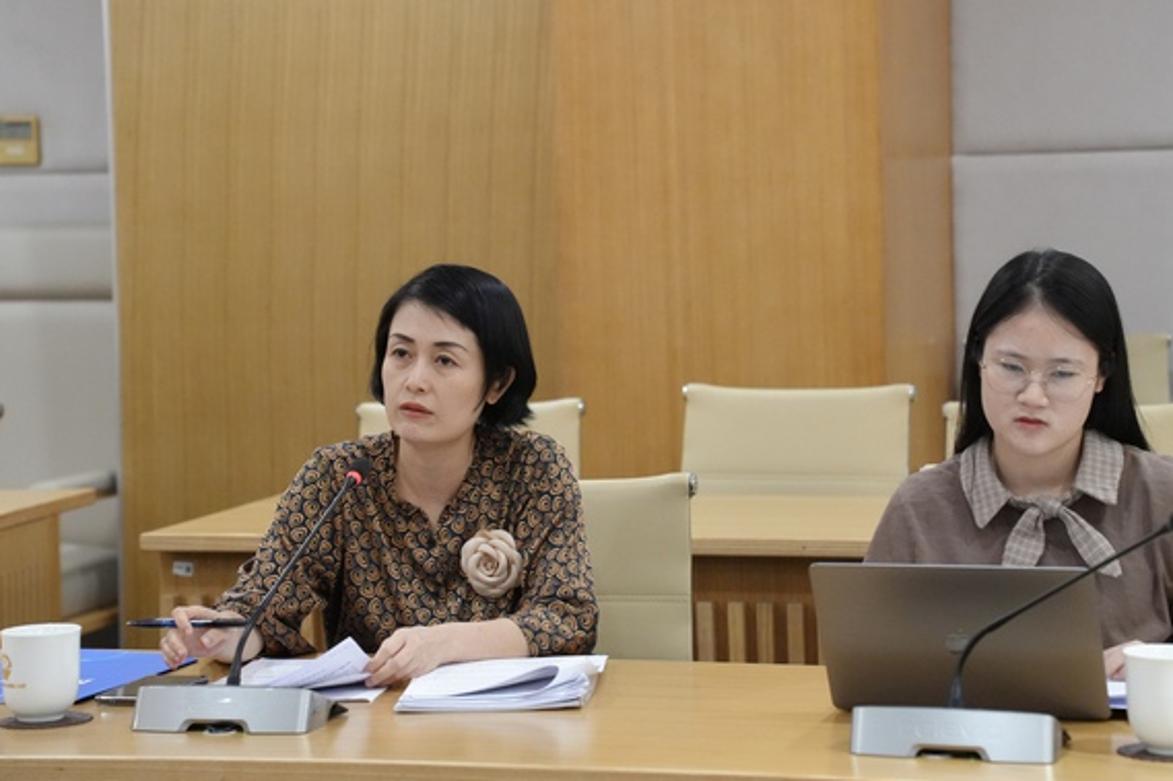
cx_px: 649
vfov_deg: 15.7
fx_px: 2834
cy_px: 367
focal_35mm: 87
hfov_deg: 23.4
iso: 6400
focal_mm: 75
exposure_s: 1/250
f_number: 4
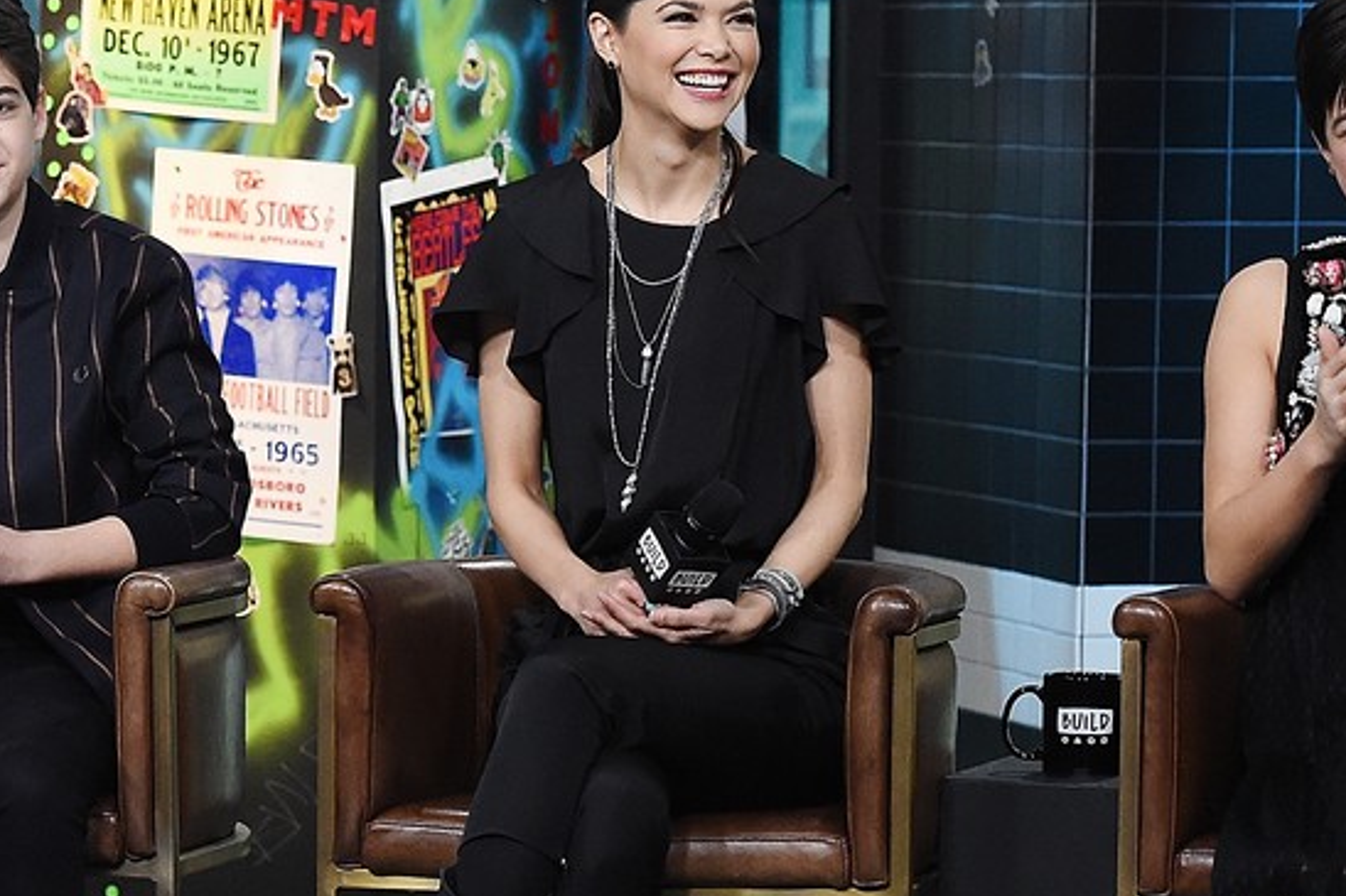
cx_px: 354
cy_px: 539
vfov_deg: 6.5
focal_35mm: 212
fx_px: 7924
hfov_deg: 9.7
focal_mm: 95
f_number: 5.6
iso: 6400
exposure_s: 1/250
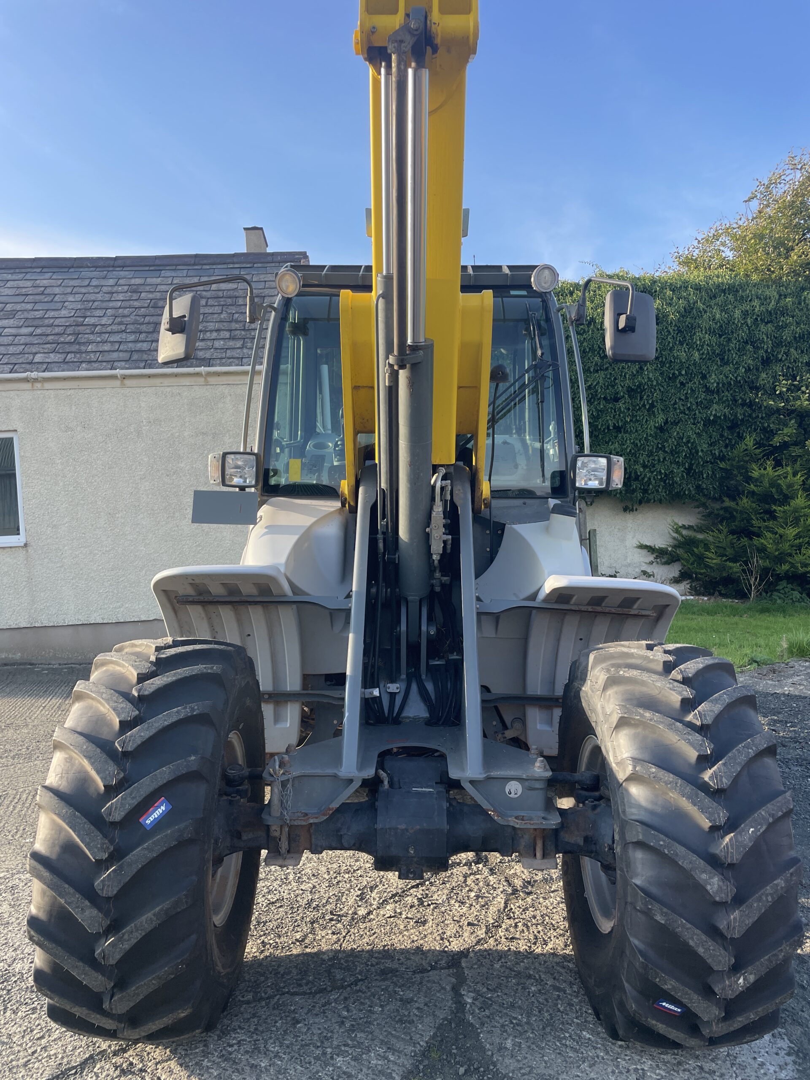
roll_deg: +3.8
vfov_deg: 67.3
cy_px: 540
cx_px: 405
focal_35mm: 26
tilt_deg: -1.4
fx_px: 811
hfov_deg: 53.1
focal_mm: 4.2
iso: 32
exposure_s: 1/801
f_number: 1.6
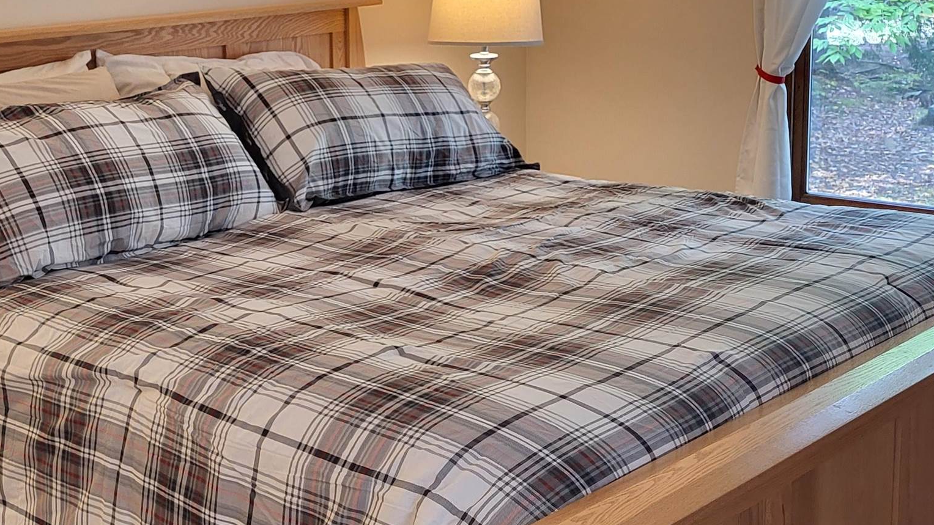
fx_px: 1412
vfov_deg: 21.0
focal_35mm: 57
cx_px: 247
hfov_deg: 35.9
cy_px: 180
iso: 250
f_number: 1.8
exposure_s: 1/40
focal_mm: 5.4
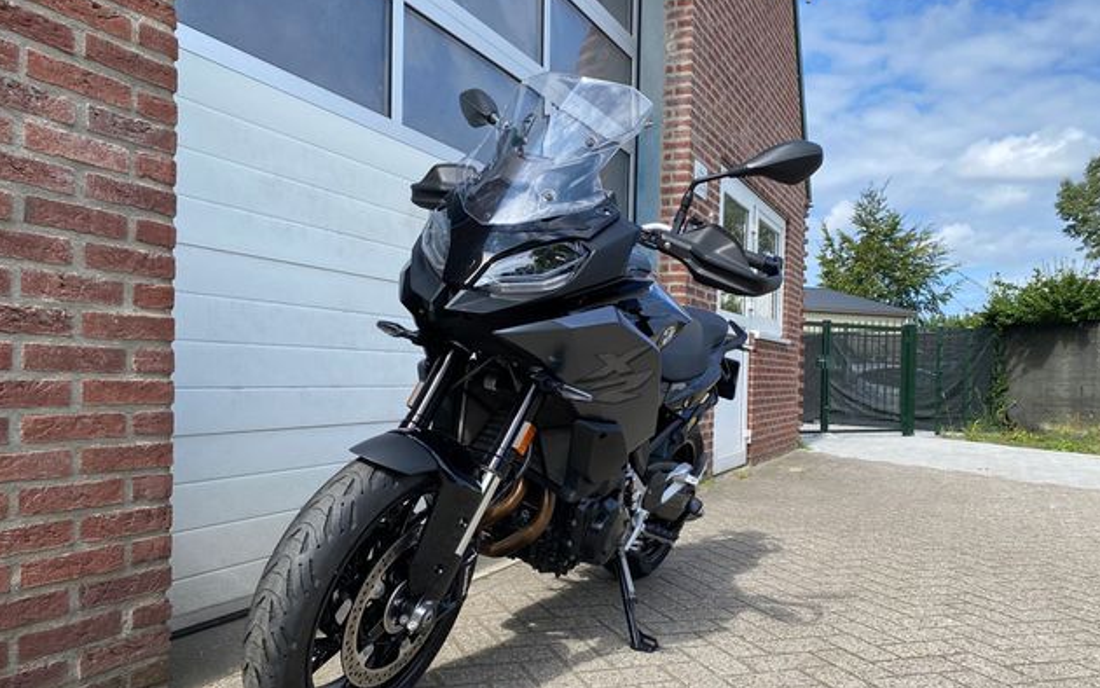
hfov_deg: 66.5
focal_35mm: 28
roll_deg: -0.3
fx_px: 840
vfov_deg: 44.4
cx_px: 552
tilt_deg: -1.9
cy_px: 396
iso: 32
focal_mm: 4.25
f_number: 1.8
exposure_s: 1/1346
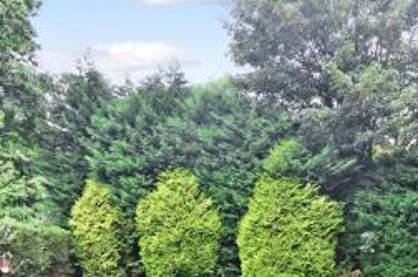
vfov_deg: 31.3
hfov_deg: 49.4
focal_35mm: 39
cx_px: 242
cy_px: 282
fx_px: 452
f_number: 4
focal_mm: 10
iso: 200
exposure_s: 1/40
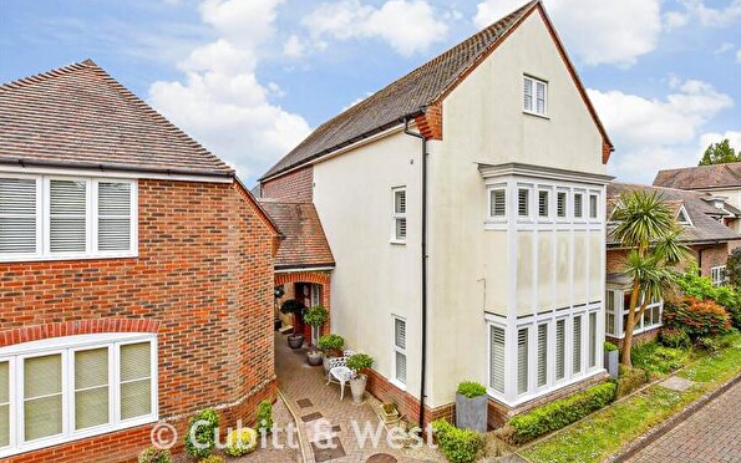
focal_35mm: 18
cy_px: 236
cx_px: 433
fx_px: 364
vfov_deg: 65.0
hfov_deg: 90.2
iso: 500
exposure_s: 1/500
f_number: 8
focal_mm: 10
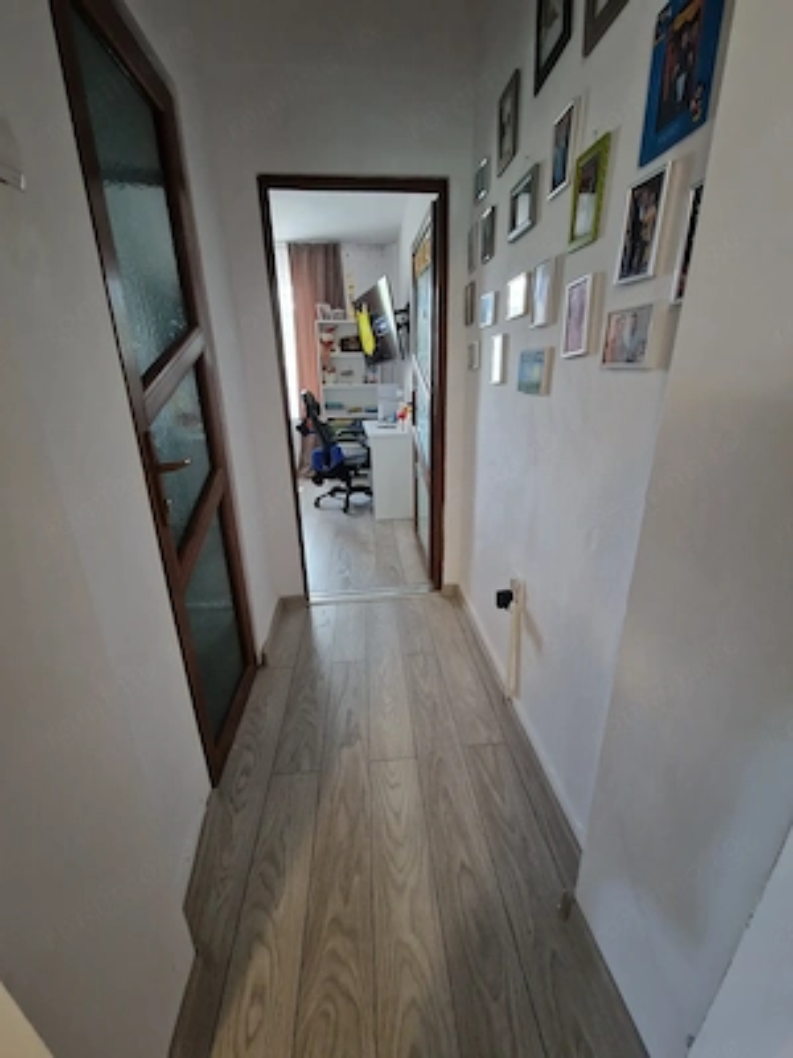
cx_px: 396
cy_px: 529
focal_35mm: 13
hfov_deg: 89.9
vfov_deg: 106.2
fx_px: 397
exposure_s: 1/24
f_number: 2.2
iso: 800
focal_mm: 2.2
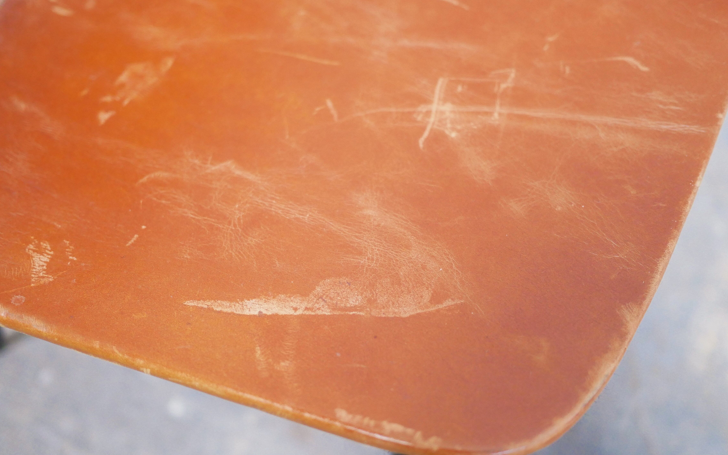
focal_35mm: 43
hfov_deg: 46.2
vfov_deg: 29.9
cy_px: 236
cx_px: 363
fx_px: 853
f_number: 1.7
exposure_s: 1/60
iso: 2000
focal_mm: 20
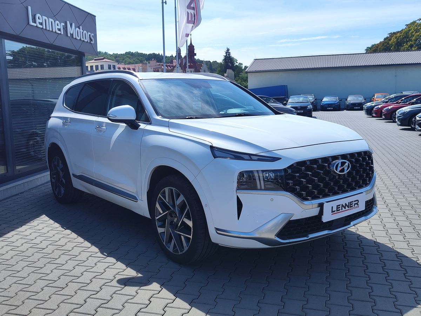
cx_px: 210
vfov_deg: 58.9
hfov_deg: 73.9
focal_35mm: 23
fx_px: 280
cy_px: 158
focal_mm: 7.01
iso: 50
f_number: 1.69
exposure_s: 1/1042
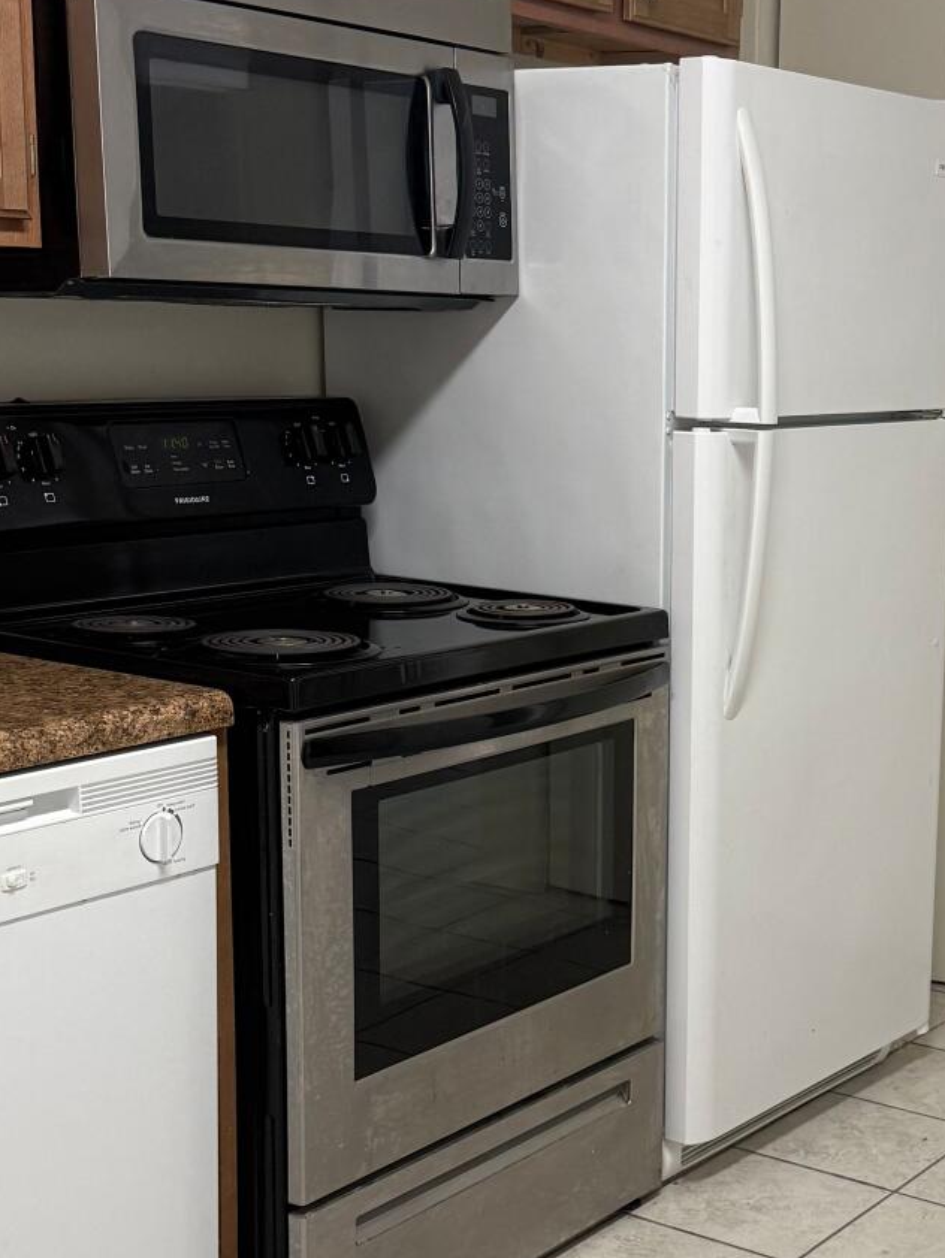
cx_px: 781
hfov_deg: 25.2
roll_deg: -2.7
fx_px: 2074
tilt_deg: -11.8
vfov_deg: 33.7
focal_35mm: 57
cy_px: 756
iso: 200
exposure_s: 1/120
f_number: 1.78
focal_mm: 6.76
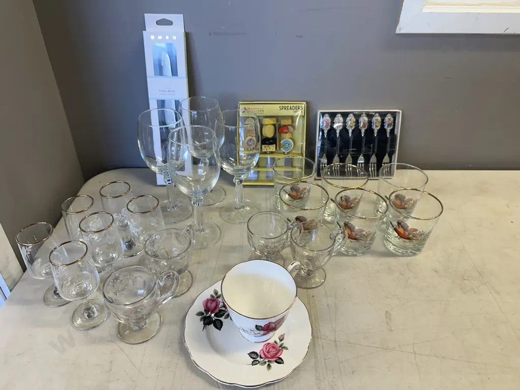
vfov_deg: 56.8
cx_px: 260
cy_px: 195
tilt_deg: -33.3
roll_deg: +0.1
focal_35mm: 24
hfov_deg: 71.6
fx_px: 361
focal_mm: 6.86
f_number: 1.78
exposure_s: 1/100
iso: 100
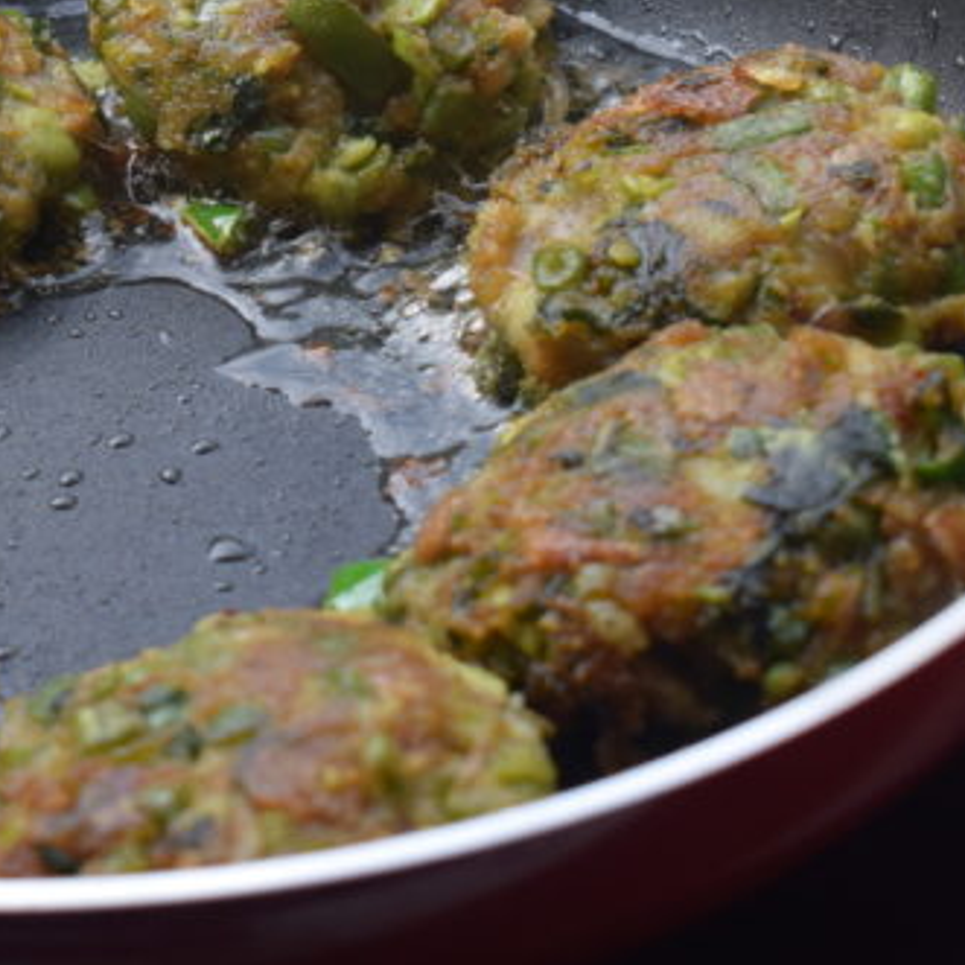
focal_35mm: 142
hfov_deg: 12.2
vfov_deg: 12.3
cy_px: 224
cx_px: 172
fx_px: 4479
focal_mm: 48
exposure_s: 1/250
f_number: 8
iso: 400
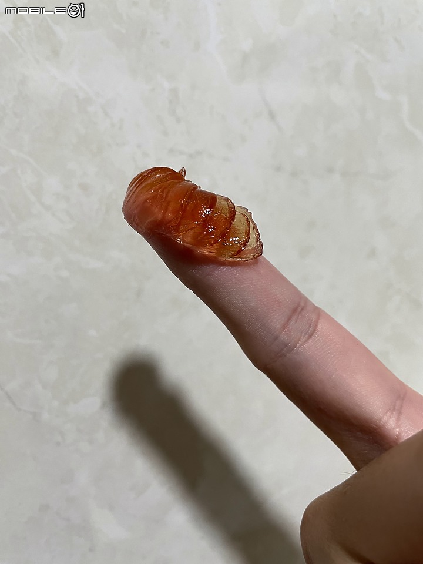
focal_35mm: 26
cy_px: 282
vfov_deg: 67.3
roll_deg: +2.4
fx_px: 424
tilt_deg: -11.0
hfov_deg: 53.1
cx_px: 212
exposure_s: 1/60
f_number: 1.6
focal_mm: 4.2
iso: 100
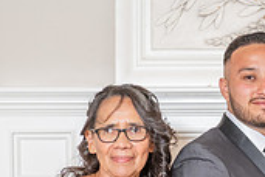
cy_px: 257
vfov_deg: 6.6
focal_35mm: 205
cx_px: 345
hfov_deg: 9.8
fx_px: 1509
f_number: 4.5
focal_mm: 58
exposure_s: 1/160
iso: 640
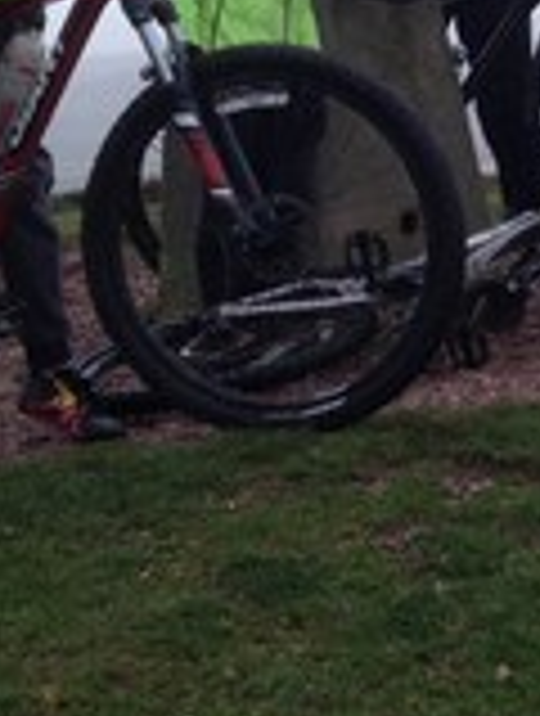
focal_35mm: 123
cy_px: 126
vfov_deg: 15.9
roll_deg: +6.6
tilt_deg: +0.2
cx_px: 531
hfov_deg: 12.0
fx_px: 2548
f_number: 2.4
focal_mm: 4.28
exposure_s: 1/332
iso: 50
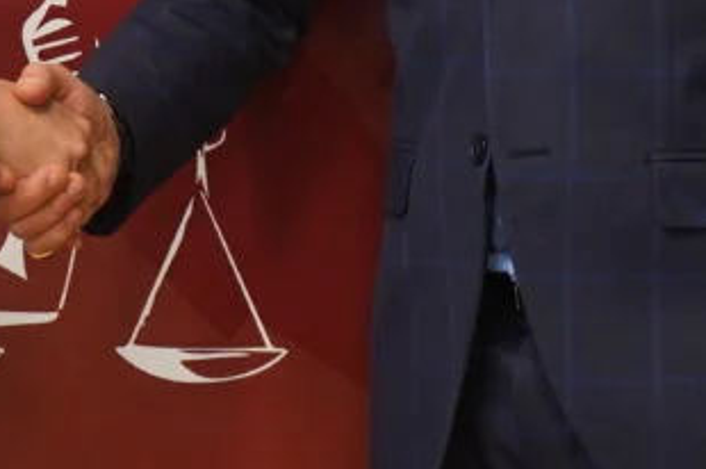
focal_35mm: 219
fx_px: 4290
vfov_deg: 6.2
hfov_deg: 9.4
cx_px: 155
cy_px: -308
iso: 800
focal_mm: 53
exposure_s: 1/60
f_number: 5
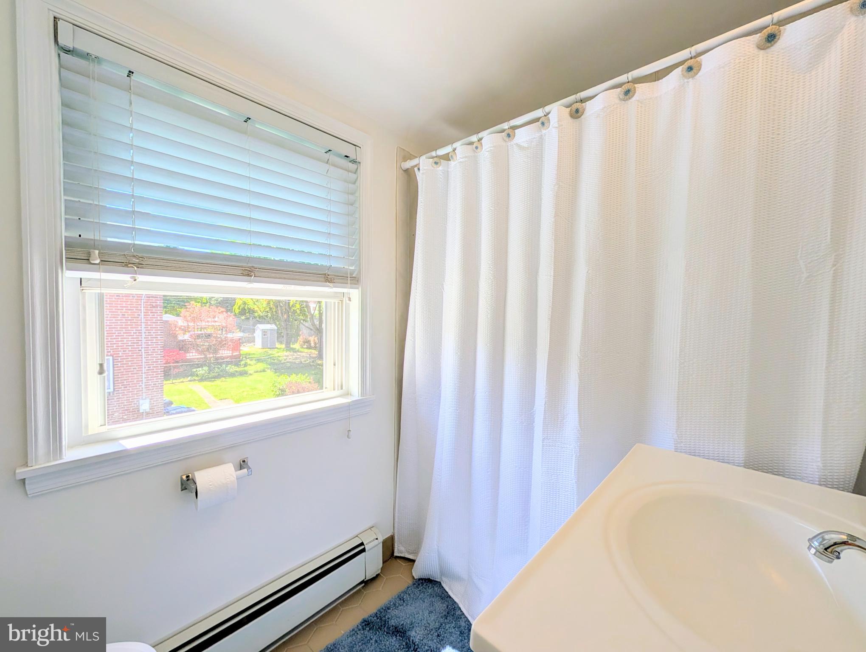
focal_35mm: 12
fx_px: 301
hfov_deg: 110.5
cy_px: 326
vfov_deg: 94.6
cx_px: 433
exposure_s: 1/1027
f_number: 1.7
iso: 53
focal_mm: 2.02
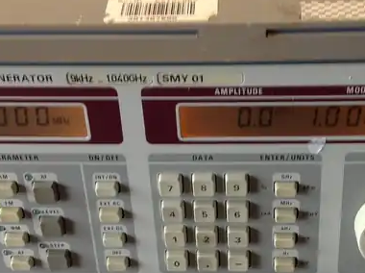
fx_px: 969
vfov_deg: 15.8
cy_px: 246
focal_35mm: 92
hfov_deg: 21.3
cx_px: 230
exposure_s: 1/17
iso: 50
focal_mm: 4.28
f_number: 2.4
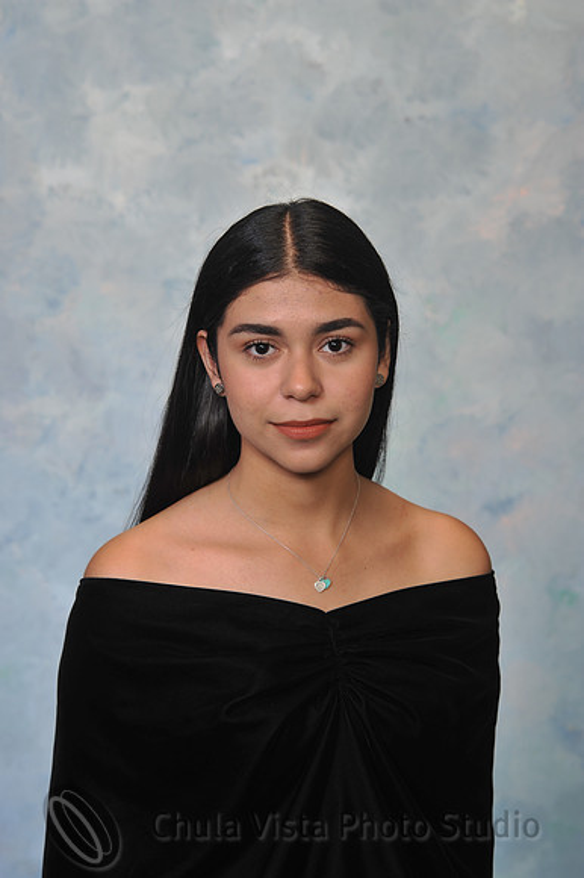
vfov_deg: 15.2
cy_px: 439
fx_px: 3289
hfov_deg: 10.1
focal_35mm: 135
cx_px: 292
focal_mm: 135
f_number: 7.1
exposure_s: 1/125
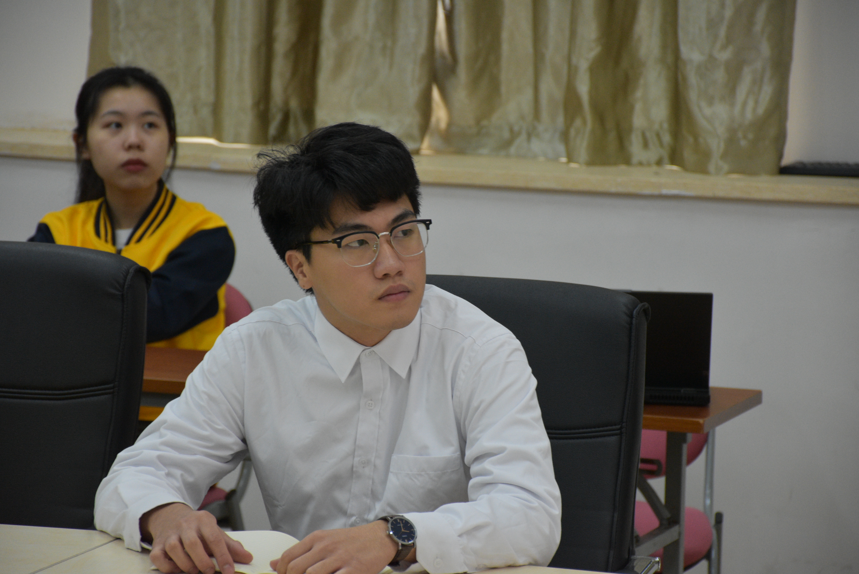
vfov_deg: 8.2
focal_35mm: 168
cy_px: 287
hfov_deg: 12.2
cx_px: 430
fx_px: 4012
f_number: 5.6
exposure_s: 1/100
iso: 1600
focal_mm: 112
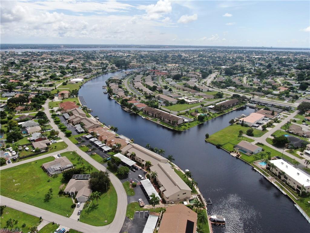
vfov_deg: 56.8
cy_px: 116
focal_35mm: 24
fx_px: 215
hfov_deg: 71.6
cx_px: 155
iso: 100
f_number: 2.8
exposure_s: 1/1600
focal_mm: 4.39
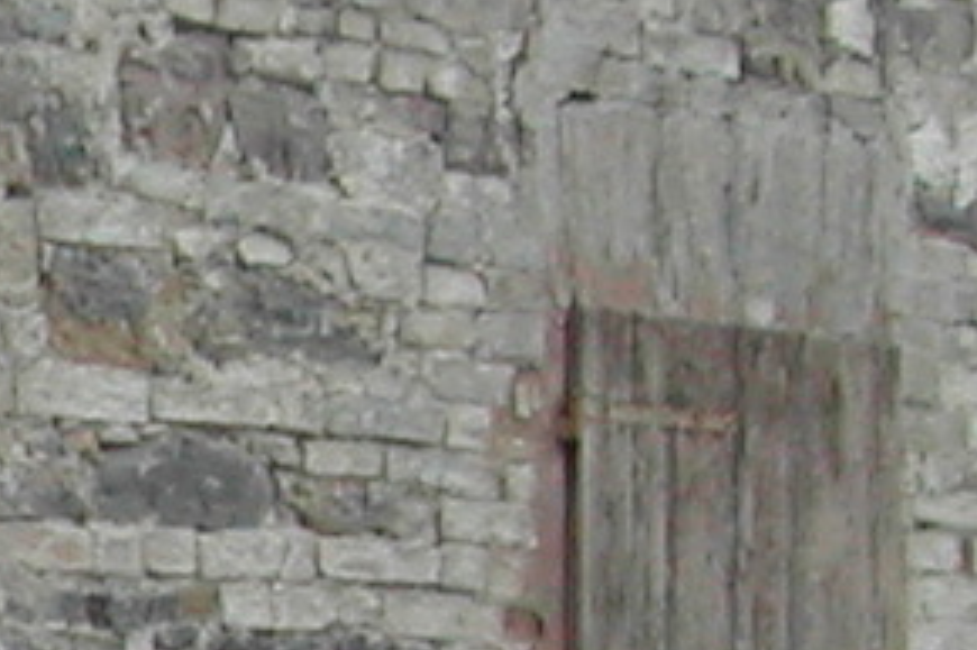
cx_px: -1176
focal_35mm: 279
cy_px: 586
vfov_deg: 4.9
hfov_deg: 7.0
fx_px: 7567
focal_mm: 8
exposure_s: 1/504
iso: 100
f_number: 2.8
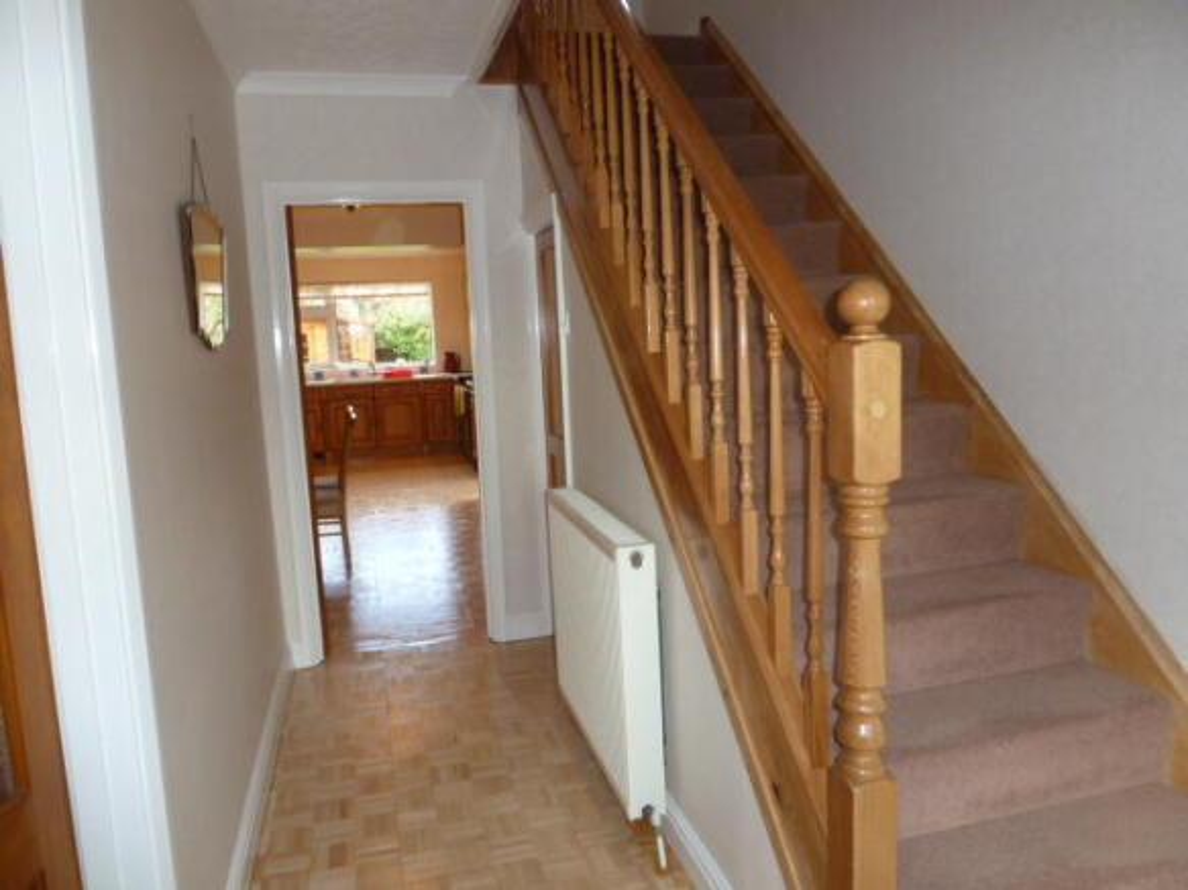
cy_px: 445
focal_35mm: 25
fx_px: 858
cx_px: 594
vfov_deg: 54.9
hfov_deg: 69.4
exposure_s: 1/30
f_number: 3.3
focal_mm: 4.1
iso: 160
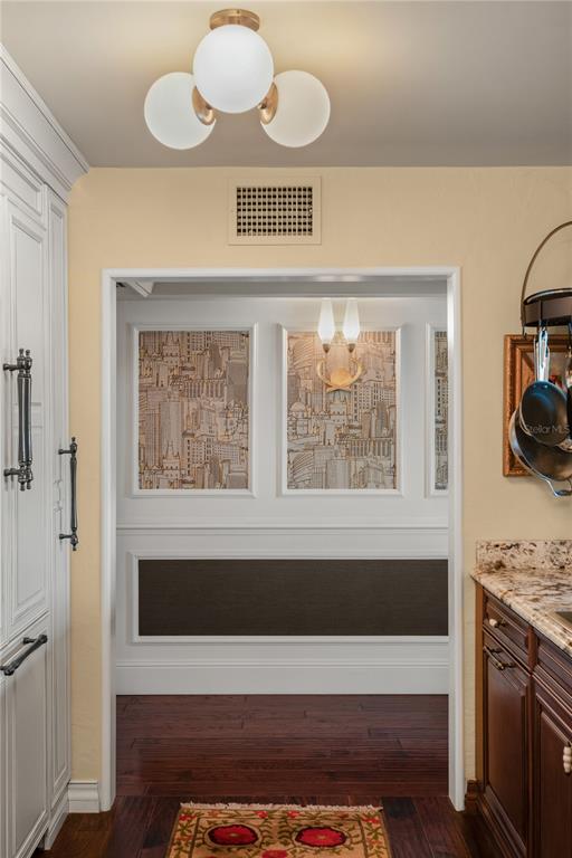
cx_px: 286
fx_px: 834
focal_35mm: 35
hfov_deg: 37.9
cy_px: 429
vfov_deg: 54.4
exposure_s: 1
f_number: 8
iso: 320
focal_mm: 35
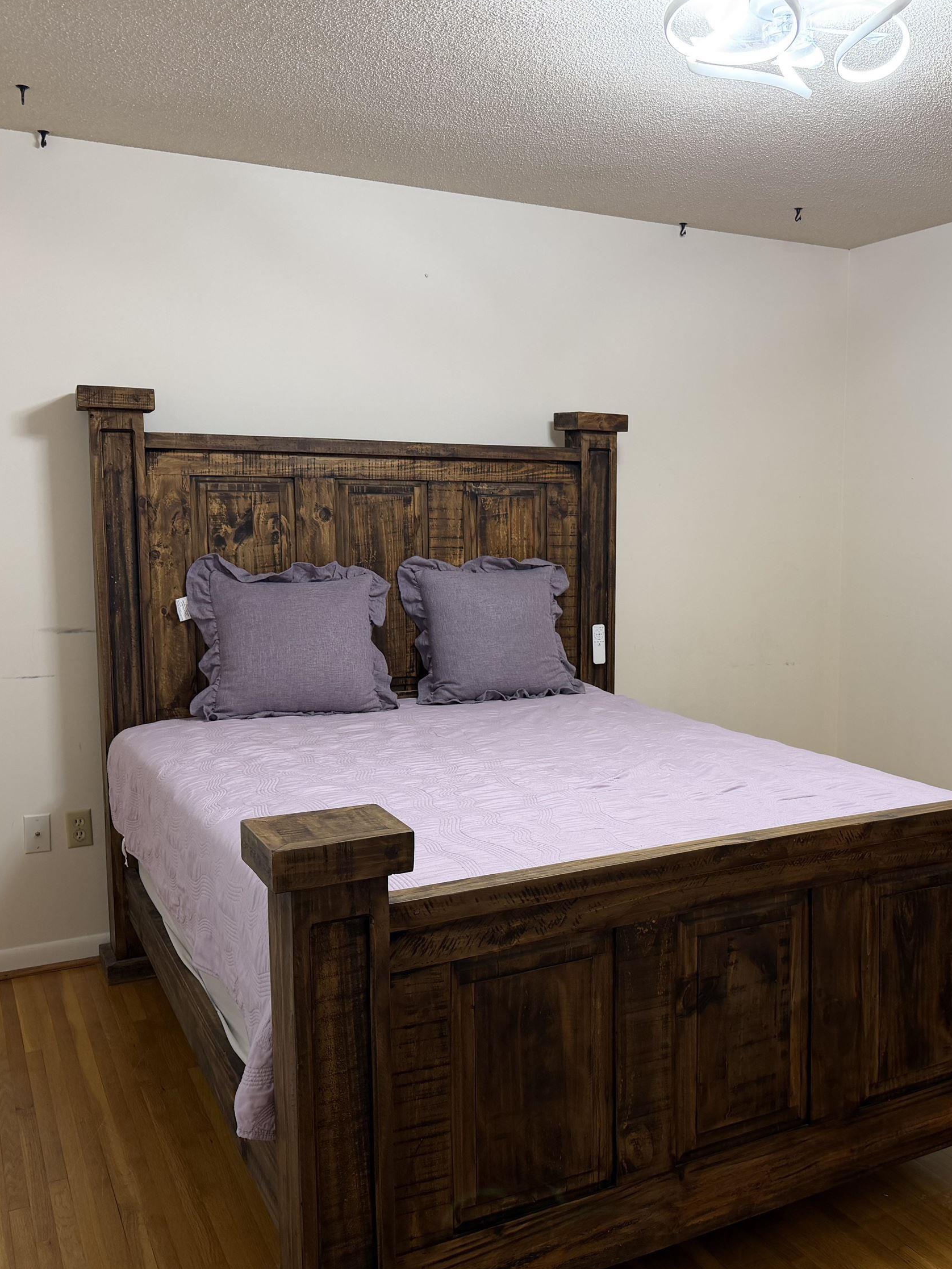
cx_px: 670
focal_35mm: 33
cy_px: 647
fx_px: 1210
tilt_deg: -6.4
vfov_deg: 55.3
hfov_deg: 42.1
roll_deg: -0.6
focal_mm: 6.76
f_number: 1.78
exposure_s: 1/60
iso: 125
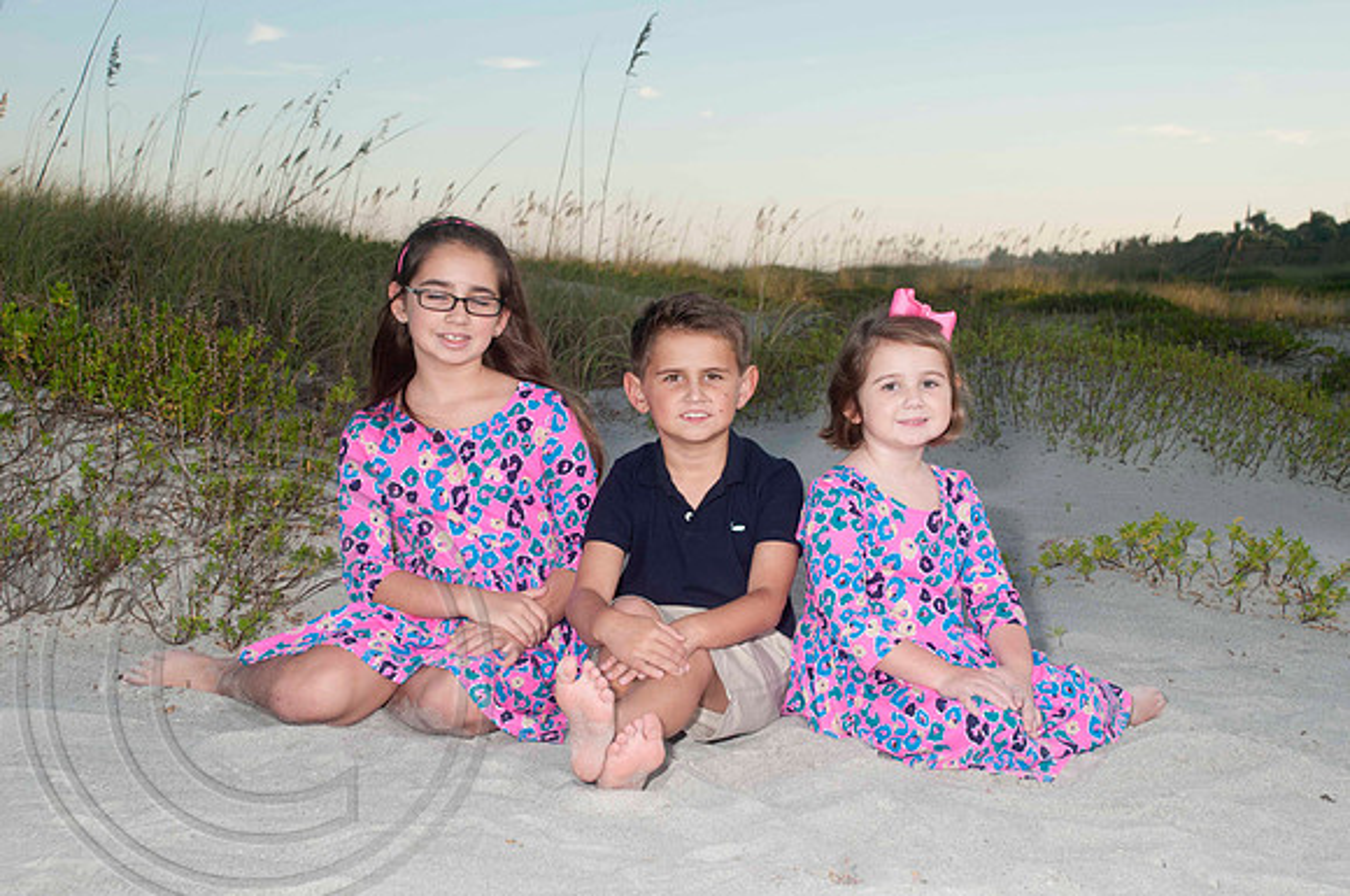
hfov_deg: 35.1
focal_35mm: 57
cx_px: 675
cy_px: 448
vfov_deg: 23.7
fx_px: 2135
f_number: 8
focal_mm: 38
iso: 100
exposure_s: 1/160
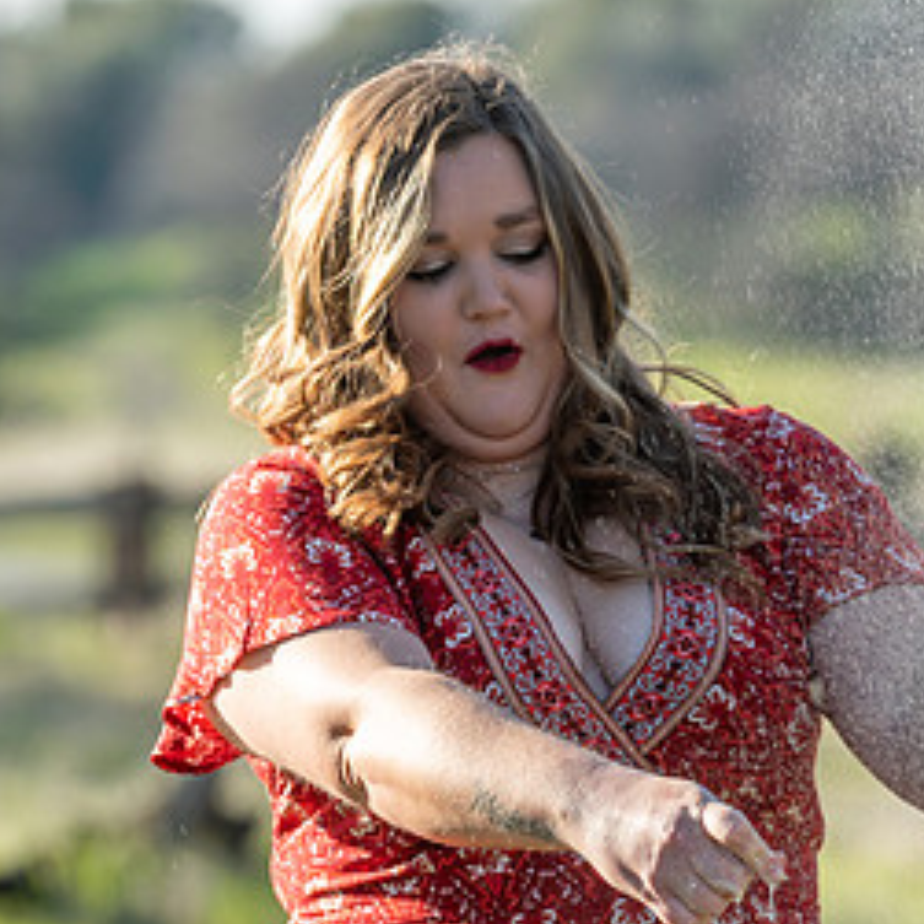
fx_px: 11868
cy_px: 580
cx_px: 821
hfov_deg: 4.5
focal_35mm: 393
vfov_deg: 4.5
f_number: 4.5
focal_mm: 200
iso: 50
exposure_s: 1/250
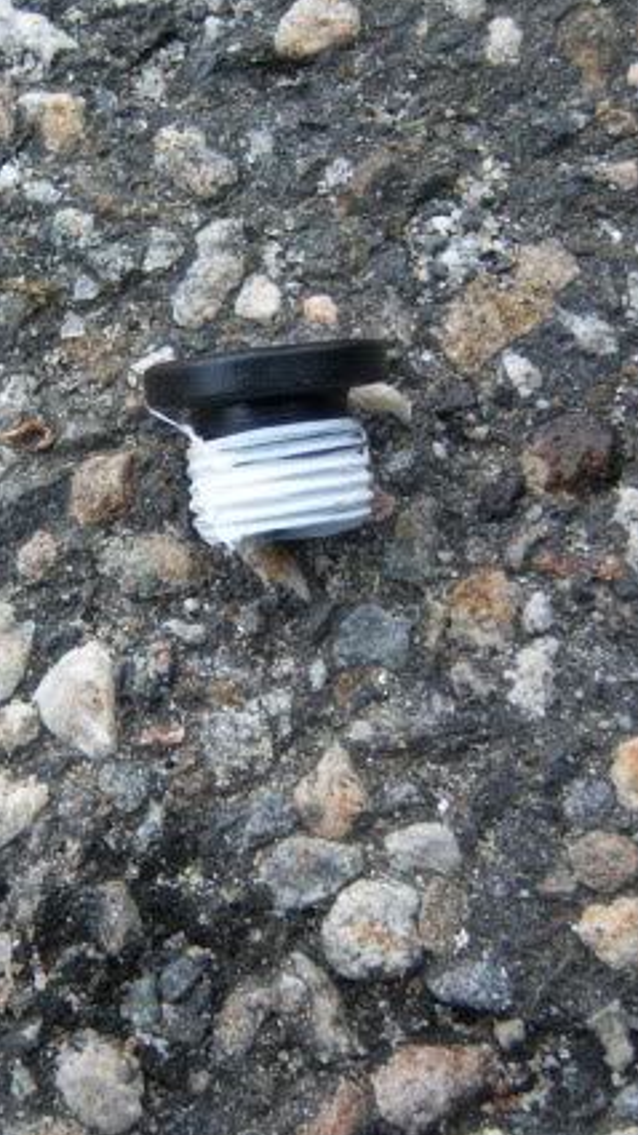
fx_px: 1775
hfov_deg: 20.3
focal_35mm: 59
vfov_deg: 35.4
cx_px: 211
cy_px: 537
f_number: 2.8
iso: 80
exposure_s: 1/160
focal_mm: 7.5
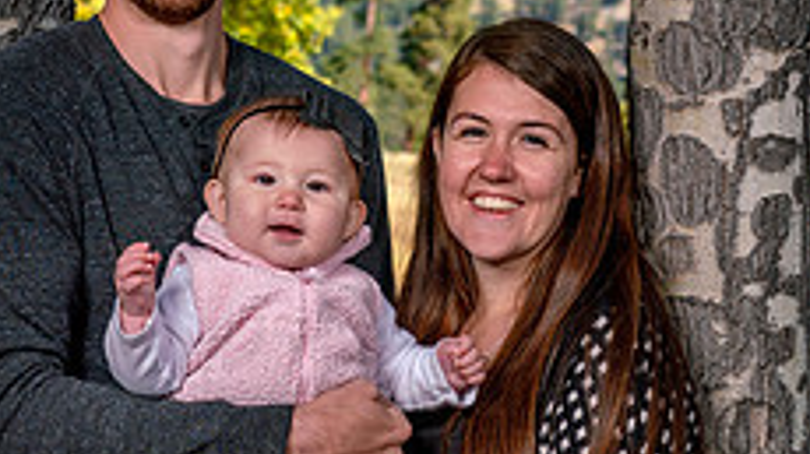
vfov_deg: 14.7
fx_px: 1760
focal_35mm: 82
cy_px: 310
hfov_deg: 25.9
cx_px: 320
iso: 160
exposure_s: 1/1000
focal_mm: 40
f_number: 4.5
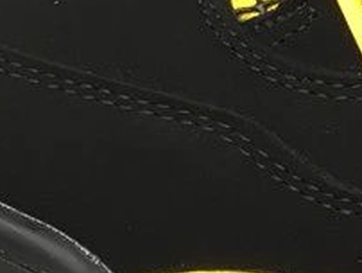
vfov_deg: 10.7
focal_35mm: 138
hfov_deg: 12.3
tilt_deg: -26.8
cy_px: 37
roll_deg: -1.2
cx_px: 774
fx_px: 1445
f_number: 2.4
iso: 32
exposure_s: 1/33
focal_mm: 3.3
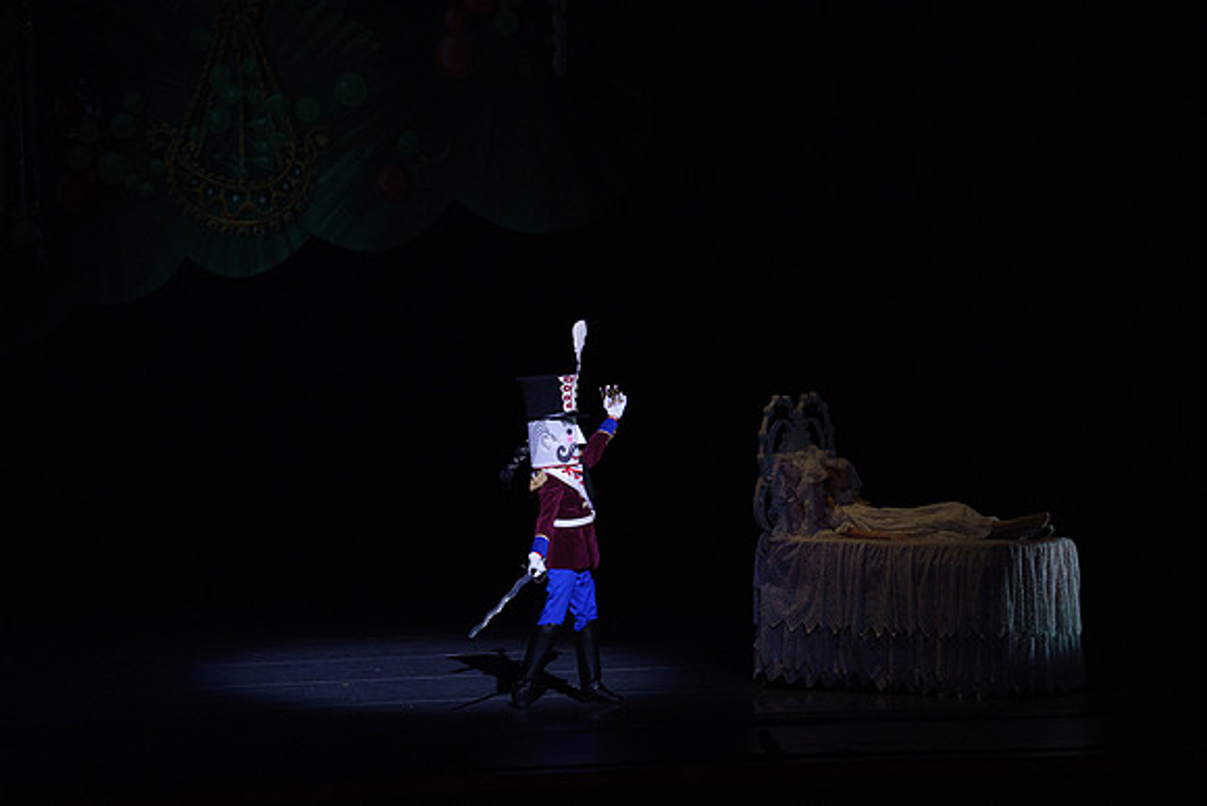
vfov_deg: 6.9
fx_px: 6707
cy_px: 403
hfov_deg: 10.3
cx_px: 604
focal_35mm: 200
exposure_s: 1/320
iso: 5000
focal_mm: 200
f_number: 6.3
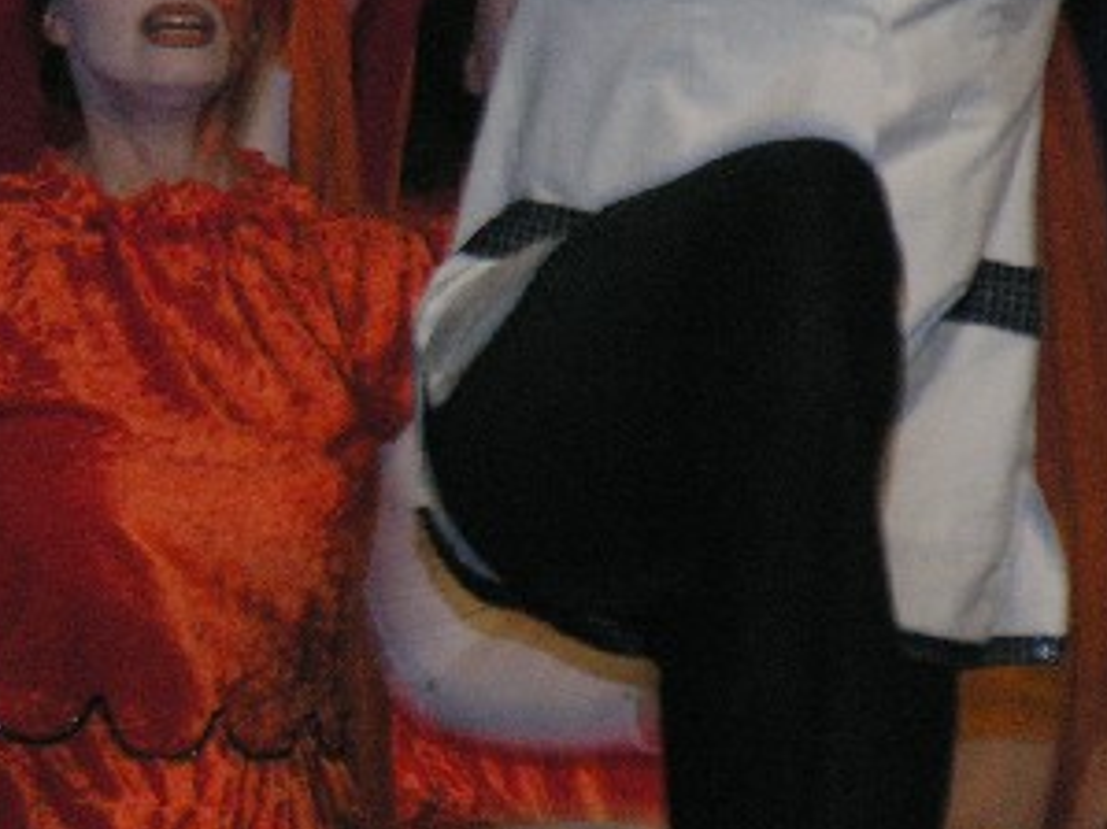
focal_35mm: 559
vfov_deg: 2.7
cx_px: -330
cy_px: 252
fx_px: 17869
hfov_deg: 3.5
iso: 200
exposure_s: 1/60.1
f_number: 4.2
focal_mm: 53.3
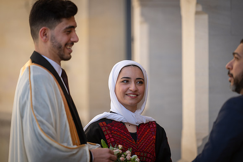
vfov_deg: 7.6
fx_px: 1215
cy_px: 81
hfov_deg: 11.4
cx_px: 122
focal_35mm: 180
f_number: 2.8
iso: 100
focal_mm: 180
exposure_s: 1/1000
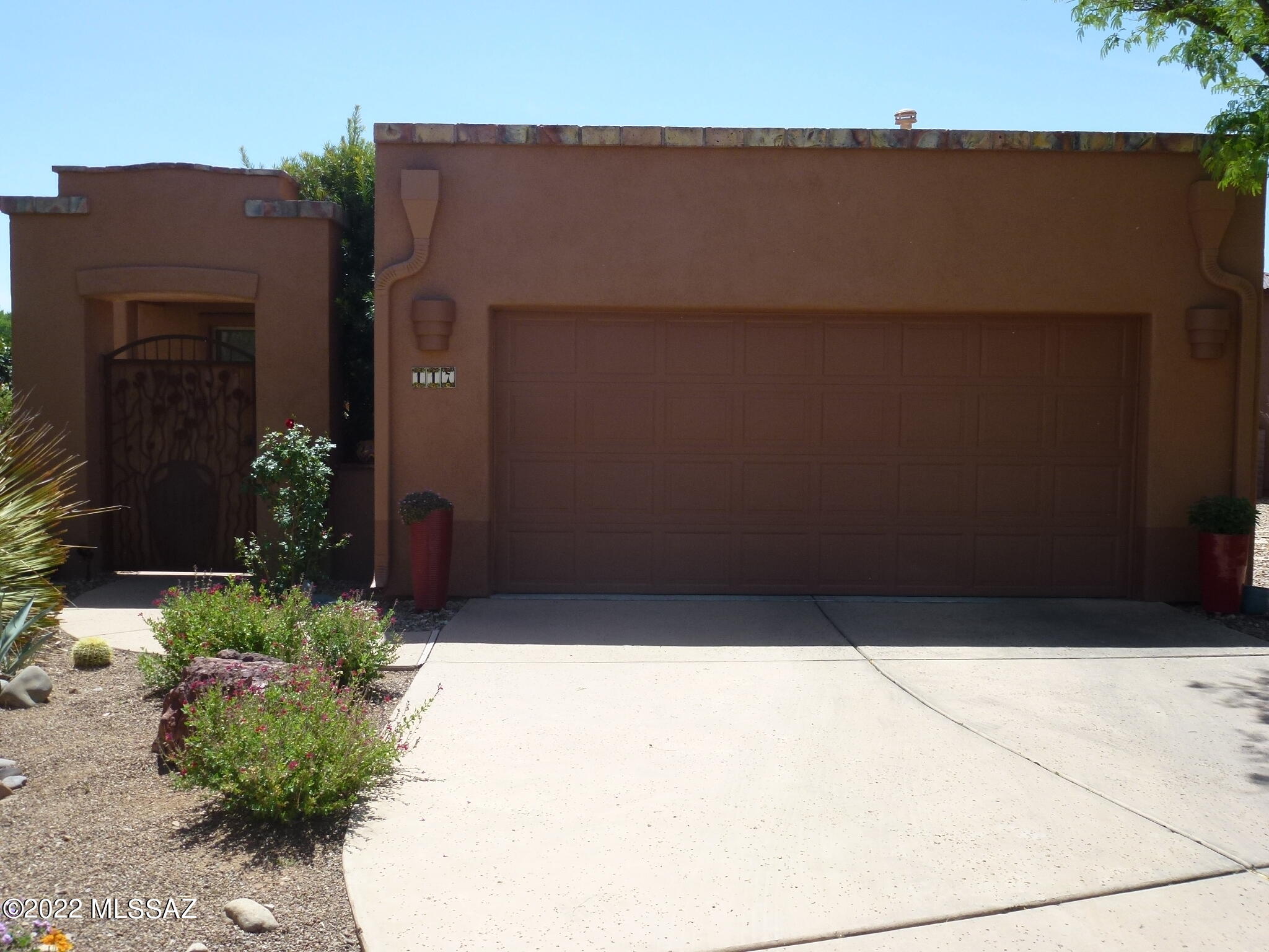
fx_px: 1100
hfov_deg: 60.0
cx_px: 634
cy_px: 476
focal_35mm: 30
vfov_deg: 46.8
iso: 100
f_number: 3.5
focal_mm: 5.4
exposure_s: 1/800
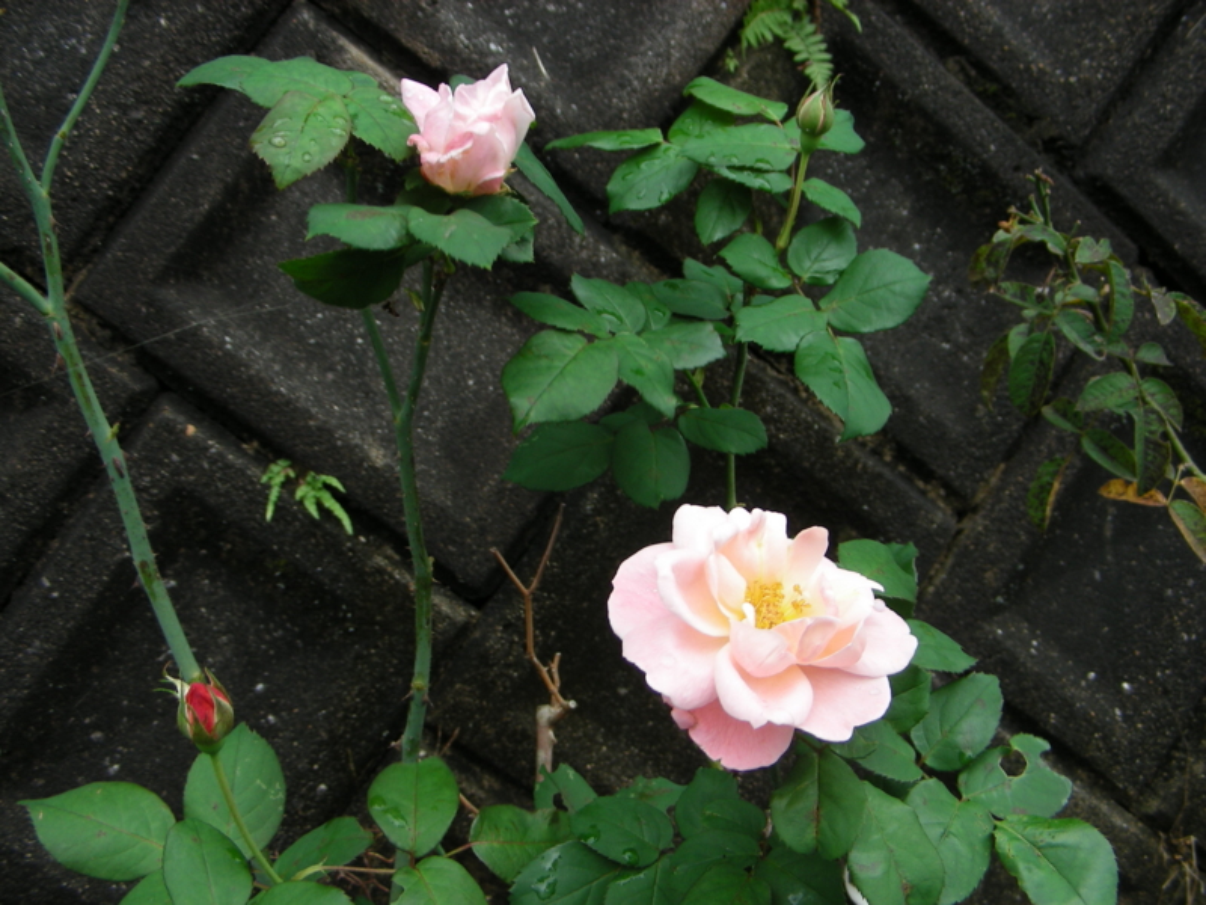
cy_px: 452
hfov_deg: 49.0
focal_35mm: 38
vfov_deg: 37.7
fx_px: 1324
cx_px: 603
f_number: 3.5
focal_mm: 6.3
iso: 50
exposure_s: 1/74.1
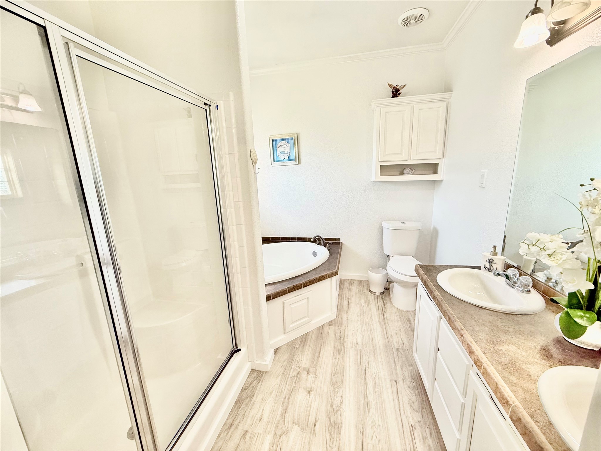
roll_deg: +2.5
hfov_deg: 102.1
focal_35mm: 14
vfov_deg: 85.7
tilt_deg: -12.0
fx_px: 243
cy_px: 226
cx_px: 300
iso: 250
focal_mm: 2.22
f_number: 2.2
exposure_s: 1/120
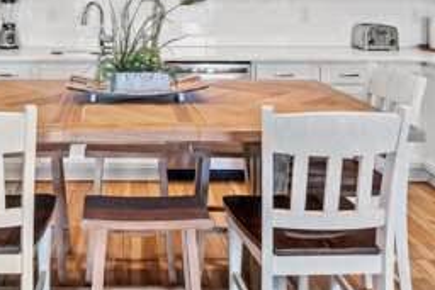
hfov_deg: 42.4
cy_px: -27
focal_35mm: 45
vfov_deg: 27.4
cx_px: 114
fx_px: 544
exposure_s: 1/1.25
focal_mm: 10
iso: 800
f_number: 8
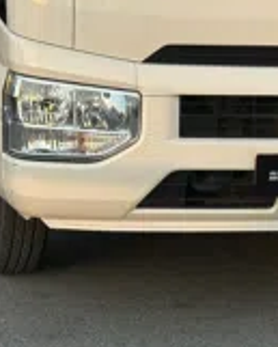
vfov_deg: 10.1
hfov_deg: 8.3
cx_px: 58
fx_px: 1911
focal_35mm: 186
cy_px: -157
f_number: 1.78
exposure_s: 1/444
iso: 80
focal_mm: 6.86
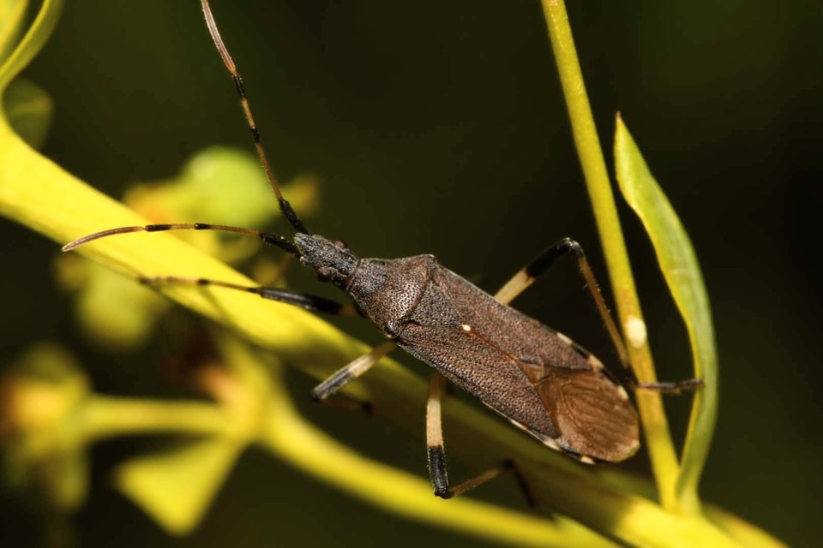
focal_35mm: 158
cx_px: 412
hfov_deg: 13.0
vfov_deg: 8.7
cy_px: 274
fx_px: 3600
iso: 100
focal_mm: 105
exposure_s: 1/60
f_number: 29
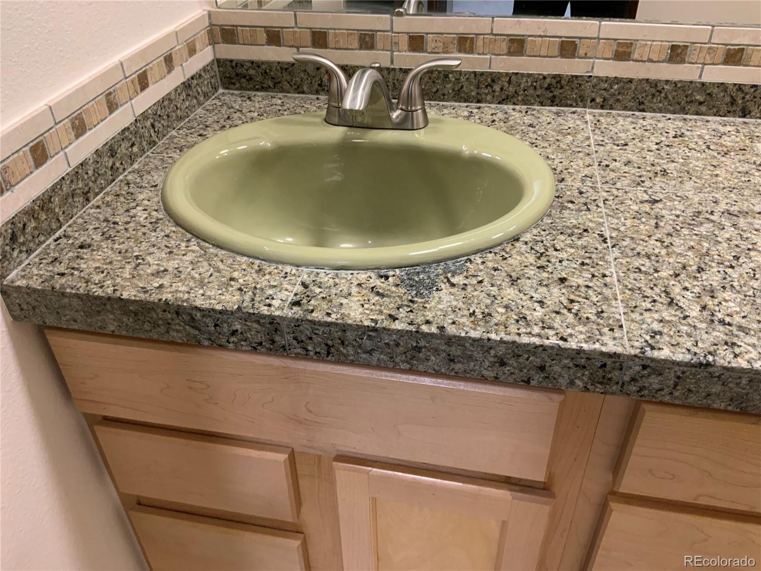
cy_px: 286
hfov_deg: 61.7
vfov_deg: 48.2
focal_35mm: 29
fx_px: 638
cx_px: 380
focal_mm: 3
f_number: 1.8
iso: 160
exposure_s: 1/60
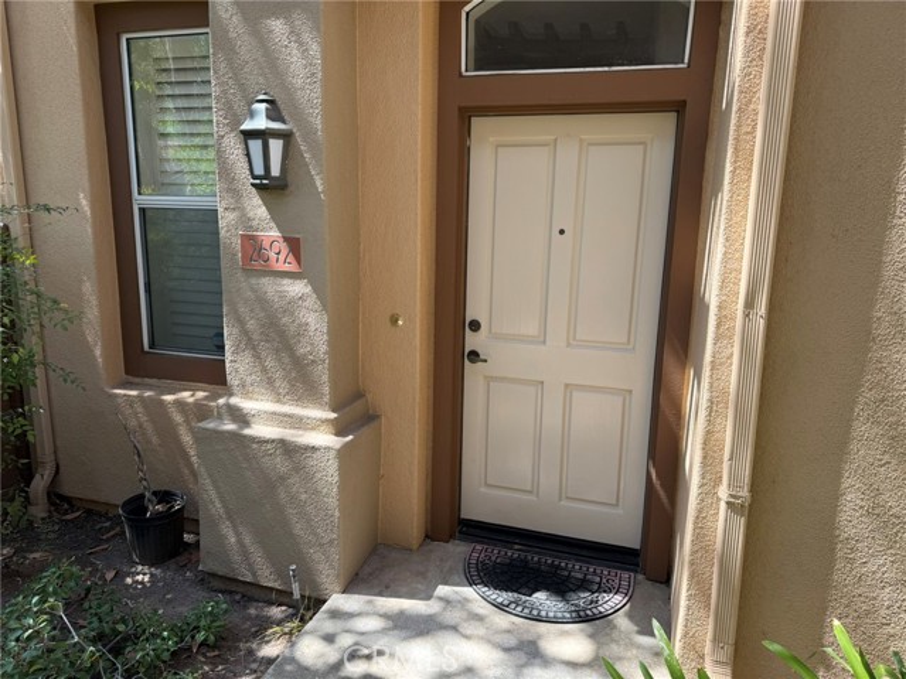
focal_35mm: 24
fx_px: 628
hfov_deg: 71.6
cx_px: 453
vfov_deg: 56.8
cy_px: 340
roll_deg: -0.5
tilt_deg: -12.9
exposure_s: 1/612
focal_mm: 6.76
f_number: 1.78
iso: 80
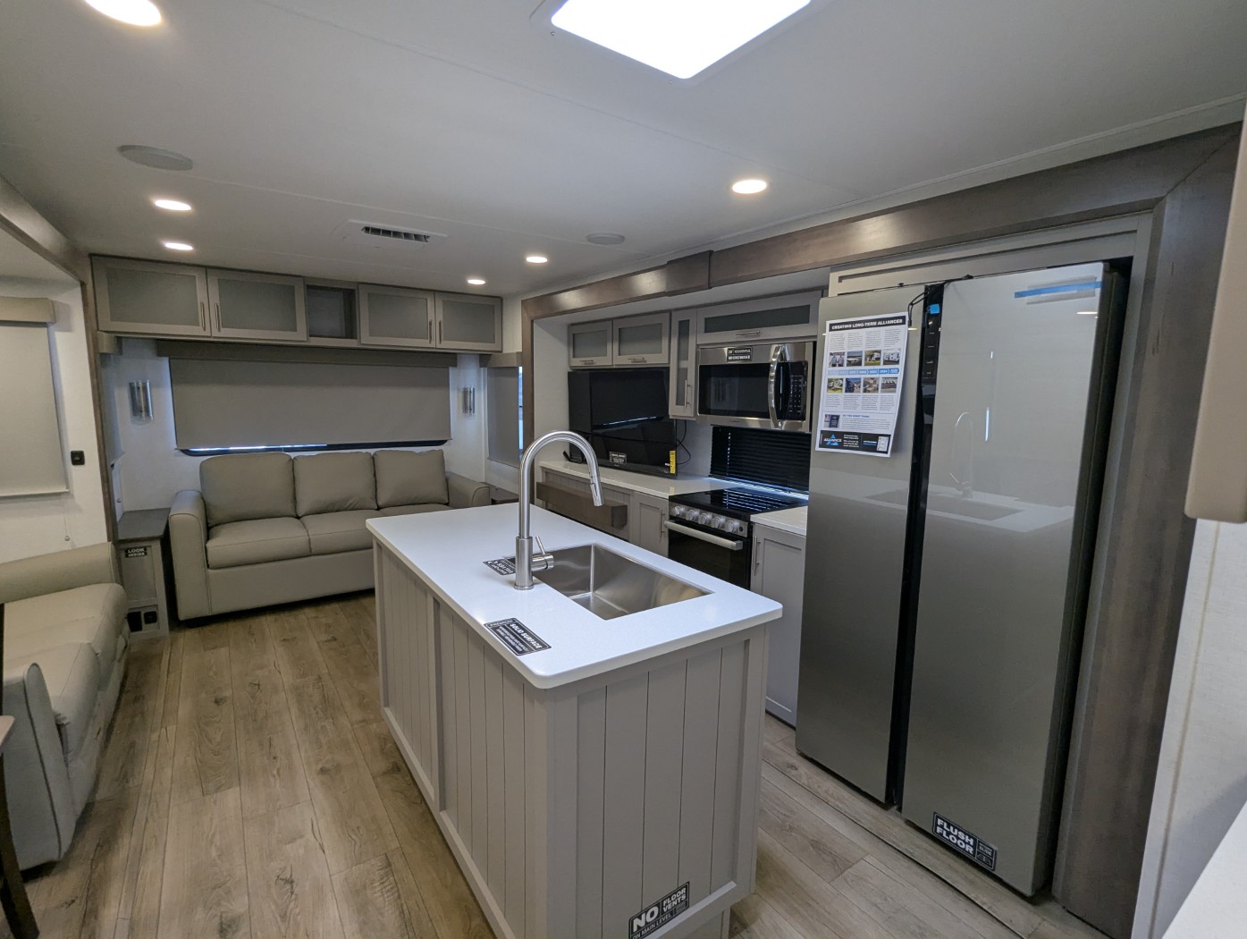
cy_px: 470
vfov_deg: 78.2
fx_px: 577
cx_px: 624
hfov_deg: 94.4
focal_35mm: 16
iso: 161
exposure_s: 1/120
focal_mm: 2.35
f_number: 2.2
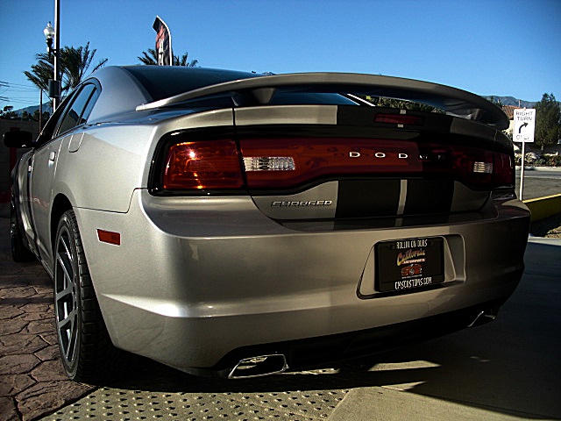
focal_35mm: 36
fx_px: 583
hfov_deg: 51.4
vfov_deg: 39.7
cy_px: 210
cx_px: 280
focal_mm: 6.3
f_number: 2.8
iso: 50
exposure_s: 1/640
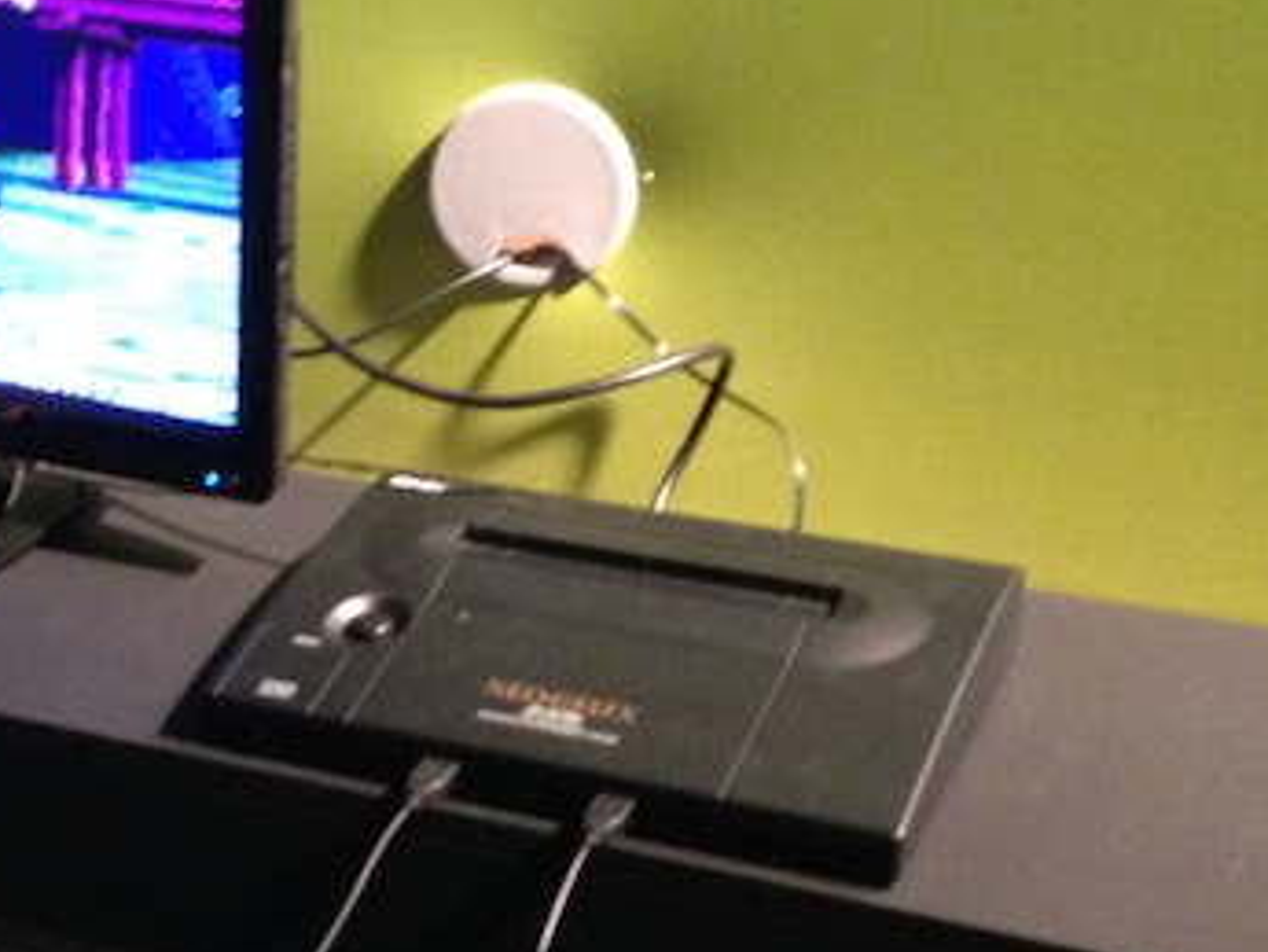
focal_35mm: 78
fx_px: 2858
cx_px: 213
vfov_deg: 18.8
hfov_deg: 24.5
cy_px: 684
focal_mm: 4.12
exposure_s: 1/15
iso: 400
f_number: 2.4
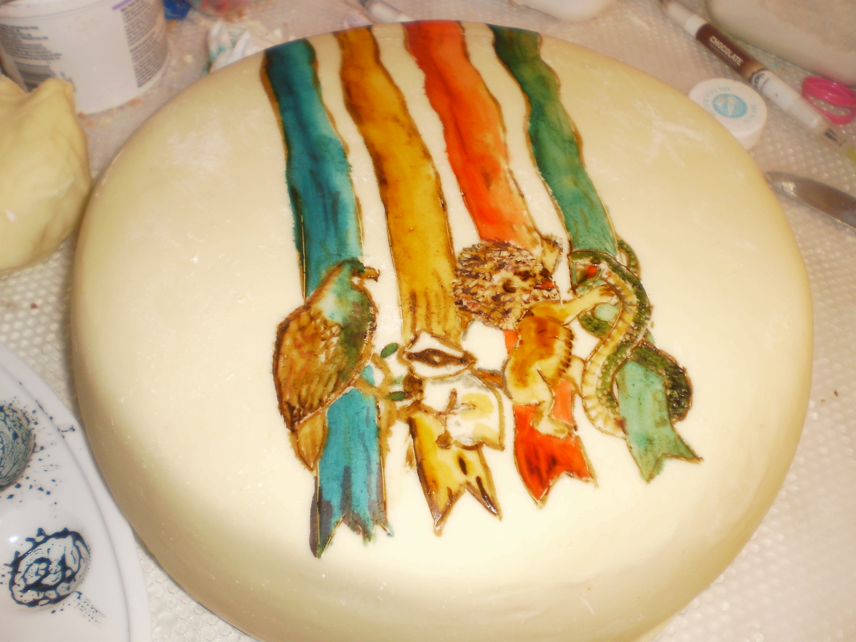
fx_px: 890
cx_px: 428
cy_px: 321
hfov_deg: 51.4
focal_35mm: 36
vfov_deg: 39.7
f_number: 3.1
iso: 125
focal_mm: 6.3
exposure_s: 1/30
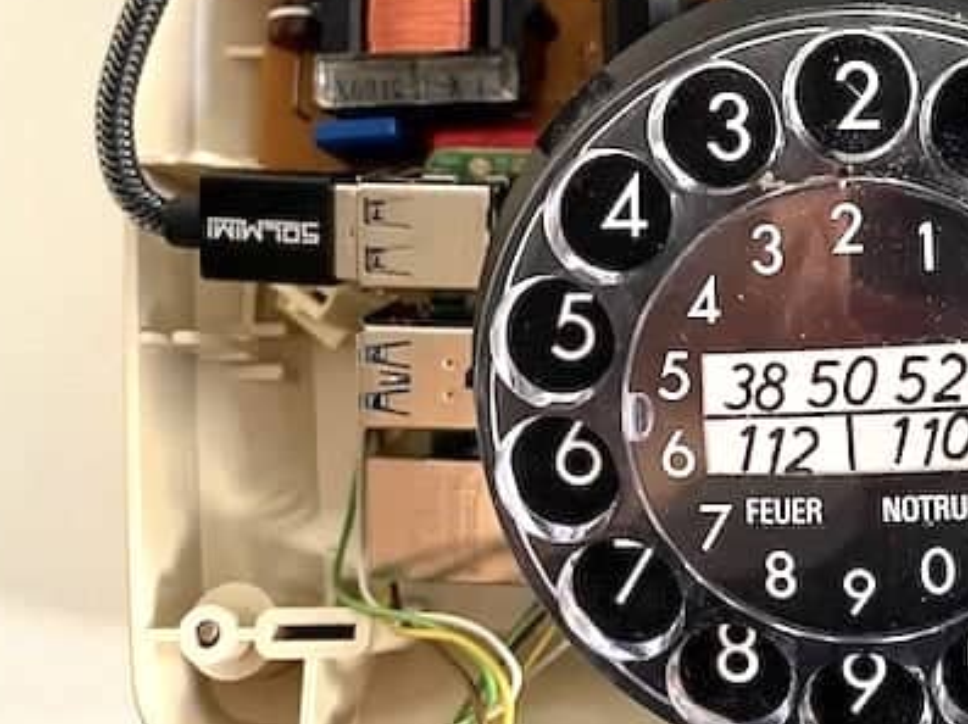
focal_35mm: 59
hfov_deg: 30.9
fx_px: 1648
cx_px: 907
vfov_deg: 24.3
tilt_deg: -77.1
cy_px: 123
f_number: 1.6
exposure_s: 1/60
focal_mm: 4.2
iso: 160
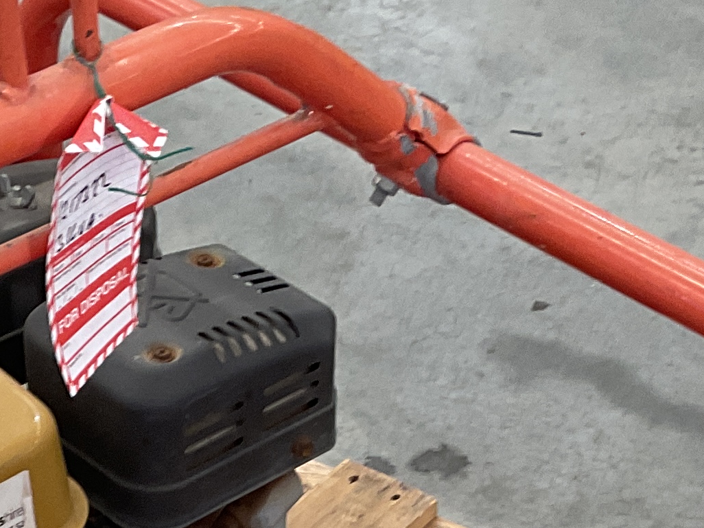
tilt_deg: -42.5
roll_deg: +0.8
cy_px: 805
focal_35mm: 114
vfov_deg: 12.3
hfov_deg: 17.2
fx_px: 2318
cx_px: 219
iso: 64
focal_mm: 3
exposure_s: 1/50
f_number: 1.8
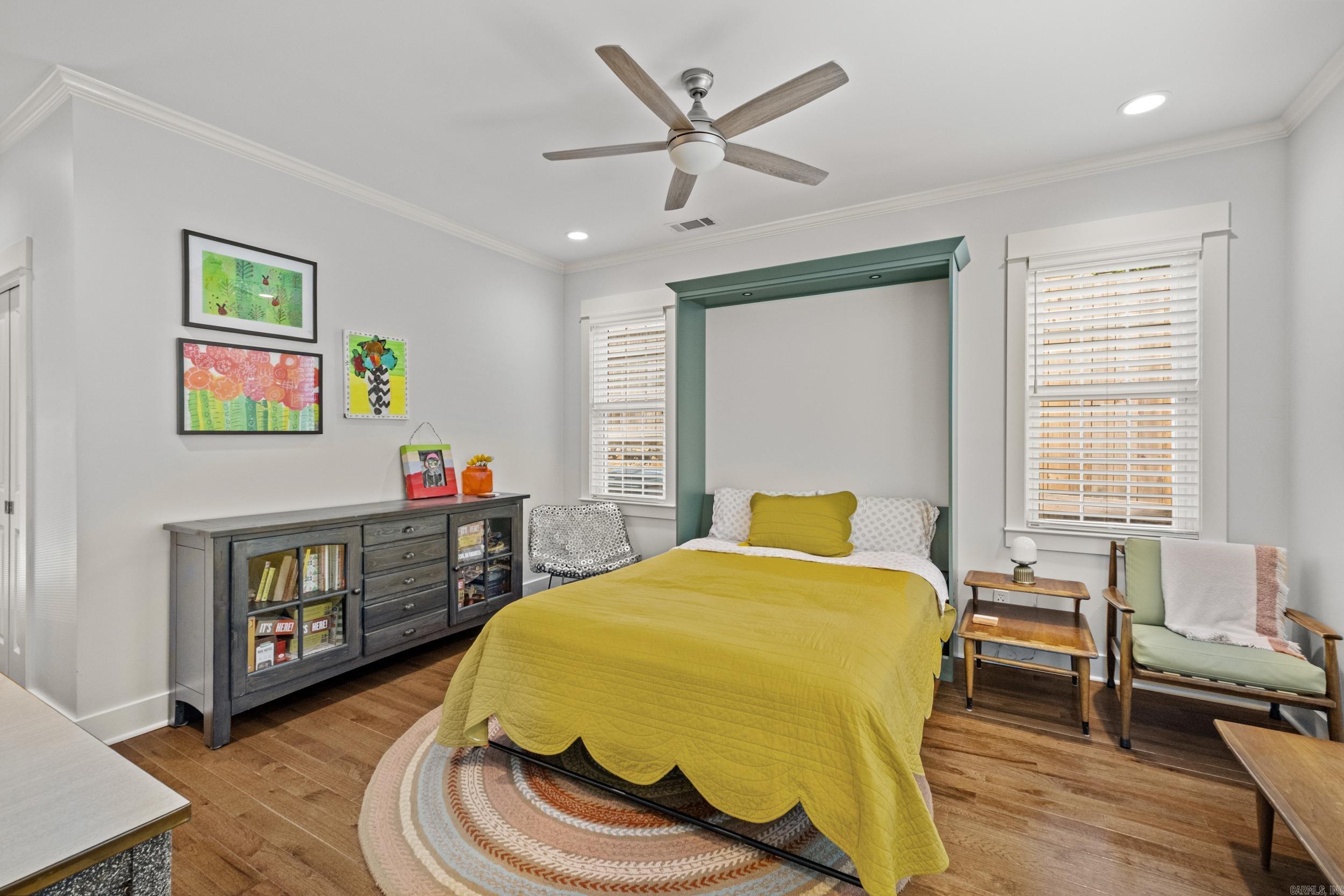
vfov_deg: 77.3
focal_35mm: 15
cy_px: 448
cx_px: 672
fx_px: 560
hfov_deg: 100.4
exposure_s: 1/3
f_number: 7.1
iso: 400
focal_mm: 10
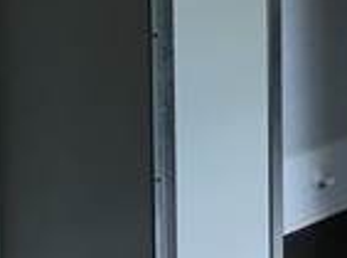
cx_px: 689
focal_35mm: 132
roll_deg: -0.2
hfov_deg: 13.0
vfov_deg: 10.0
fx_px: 1320
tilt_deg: -2.4
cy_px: -327
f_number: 2.2
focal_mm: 4.15
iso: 25
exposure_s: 1/15
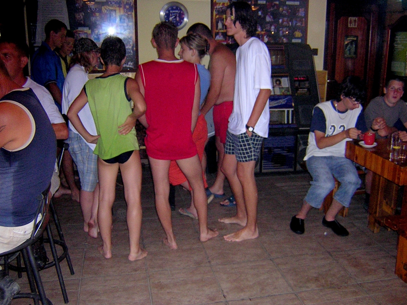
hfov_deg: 51.4
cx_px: 204
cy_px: 152
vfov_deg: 39.7
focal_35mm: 36
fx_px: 423
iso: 400
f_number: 2.6
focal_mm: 4.7
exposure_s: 1/60.1
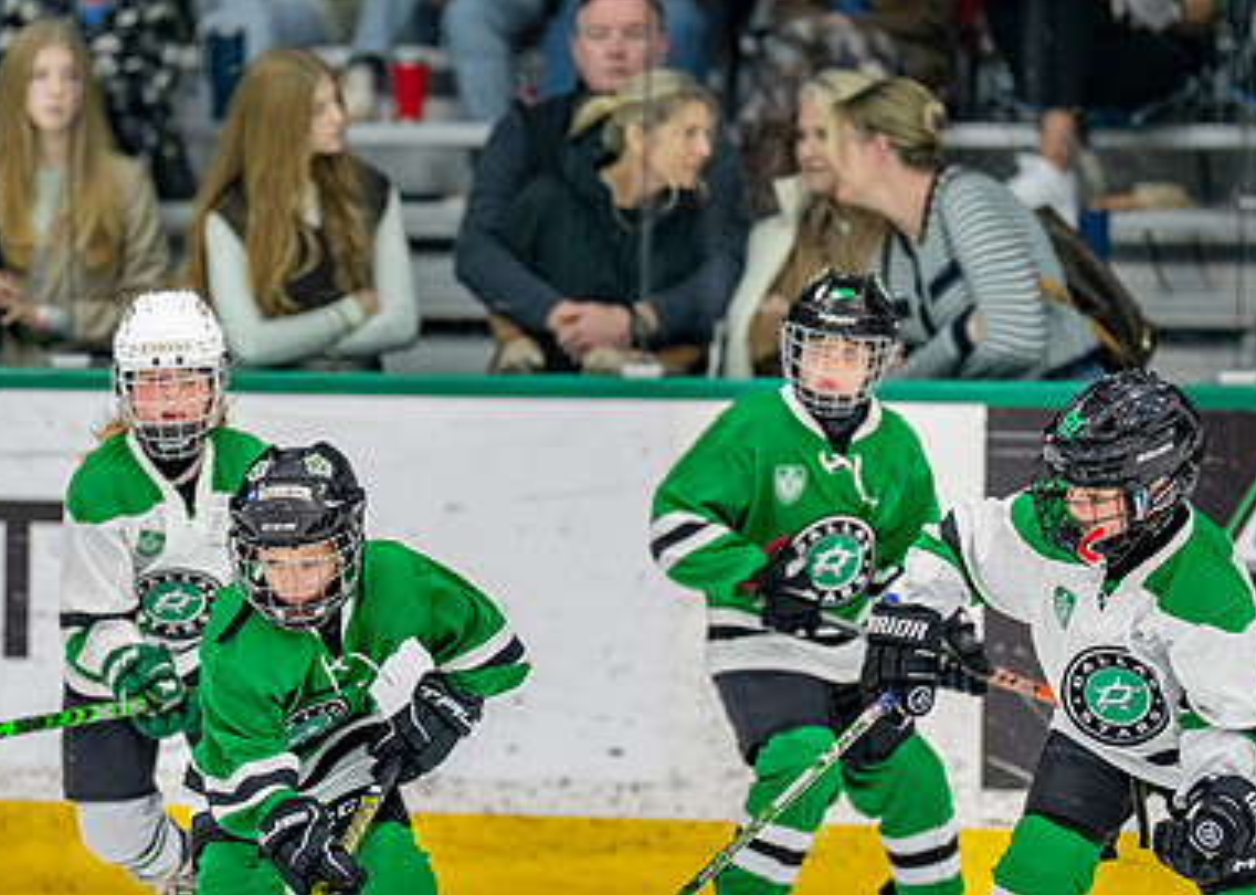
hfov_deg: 5.0
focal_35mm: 402
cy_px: 569
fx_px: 14327
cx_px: 401
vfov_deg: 3.6
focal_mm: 200
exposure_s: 1/1250
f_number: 2.8
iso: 1000
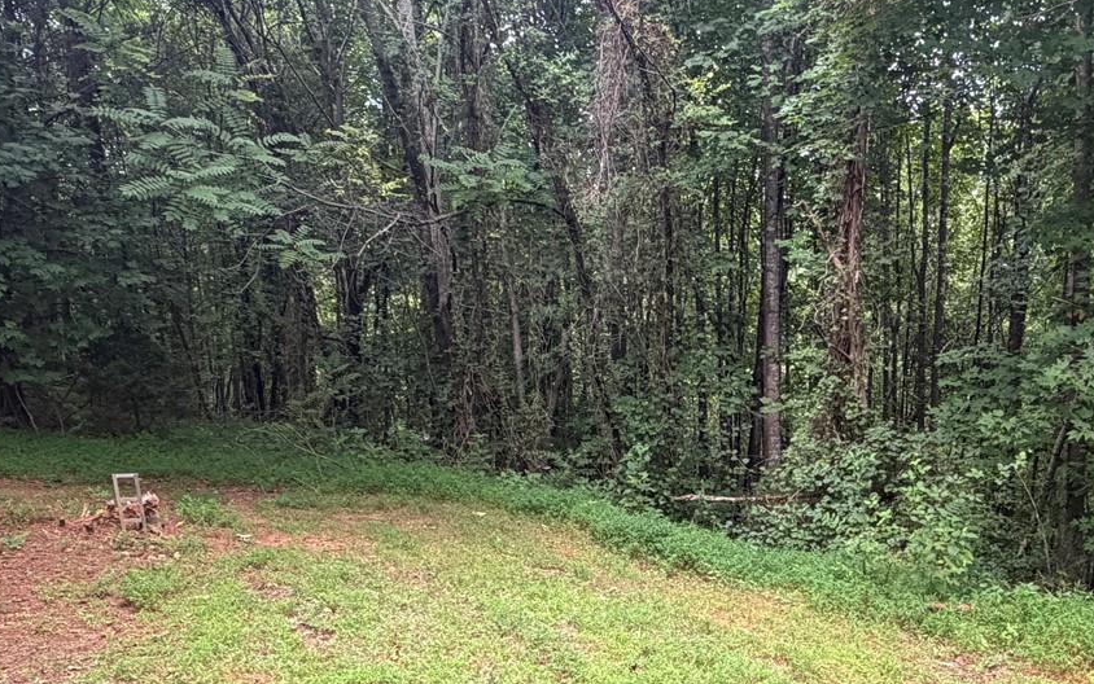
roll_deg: +3.1
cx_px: 648
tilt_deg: -13.4
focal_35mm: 36
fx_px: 1074
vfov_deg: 34.3
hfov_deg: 53.7
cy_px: 542
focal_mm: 2.22
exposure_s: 1/121
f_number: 2.2
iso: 160
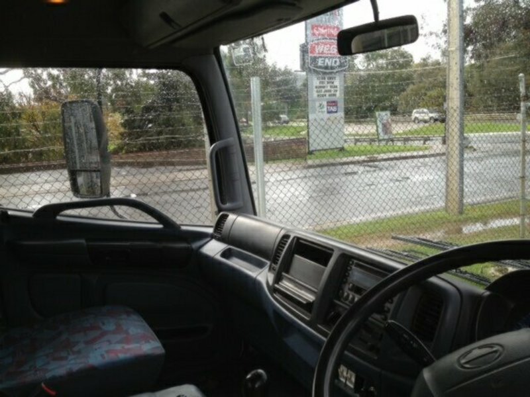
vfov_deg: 40.7
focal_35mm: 35
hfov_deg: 52.6
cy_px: 198
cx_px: 265
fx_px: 536
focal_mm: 4.28
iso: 50
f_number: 2.4
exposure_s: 1/386
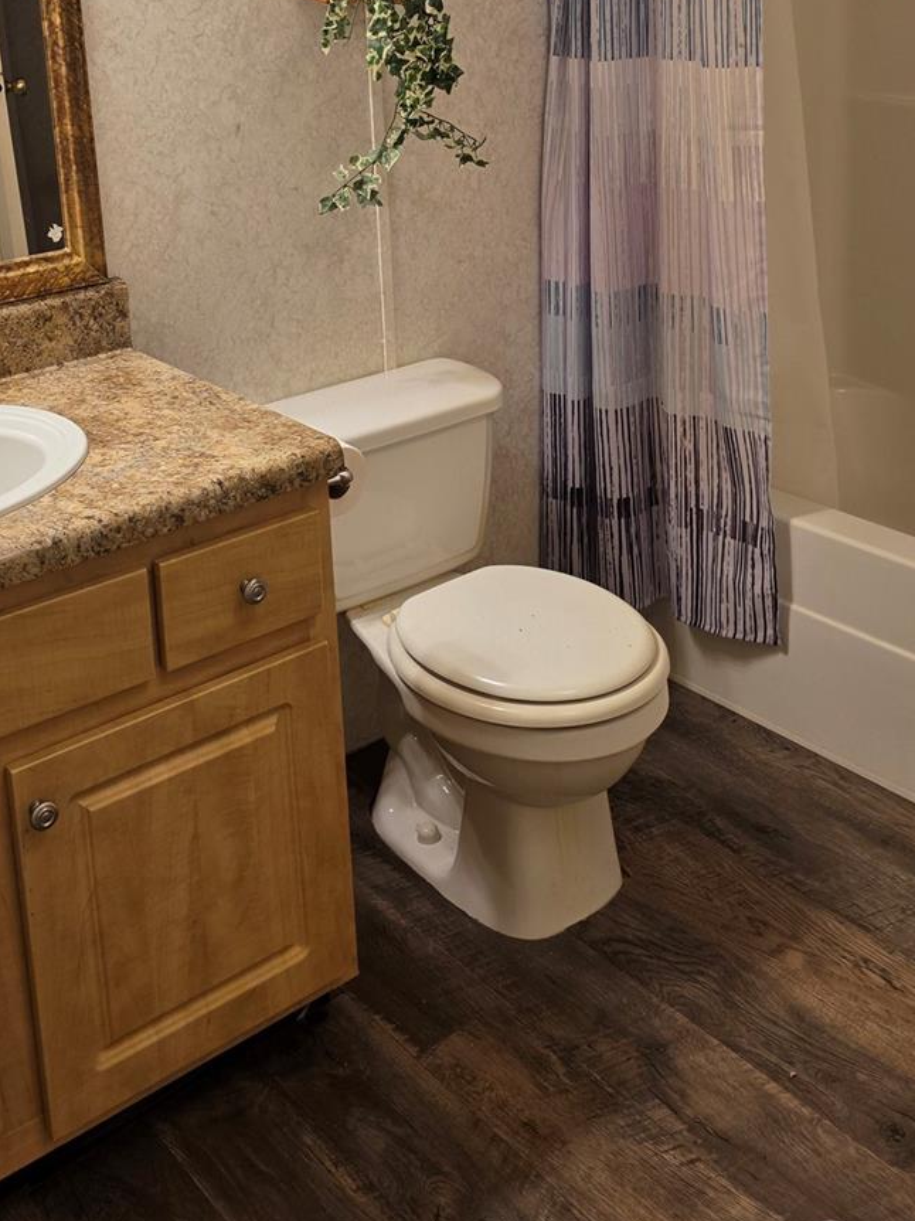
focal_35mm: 41
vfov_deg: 43.5
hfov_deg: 35.0
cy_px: 231
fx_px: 1446
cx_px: 382
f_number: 1.7
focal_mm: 6.3
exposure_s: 1/120
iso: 100
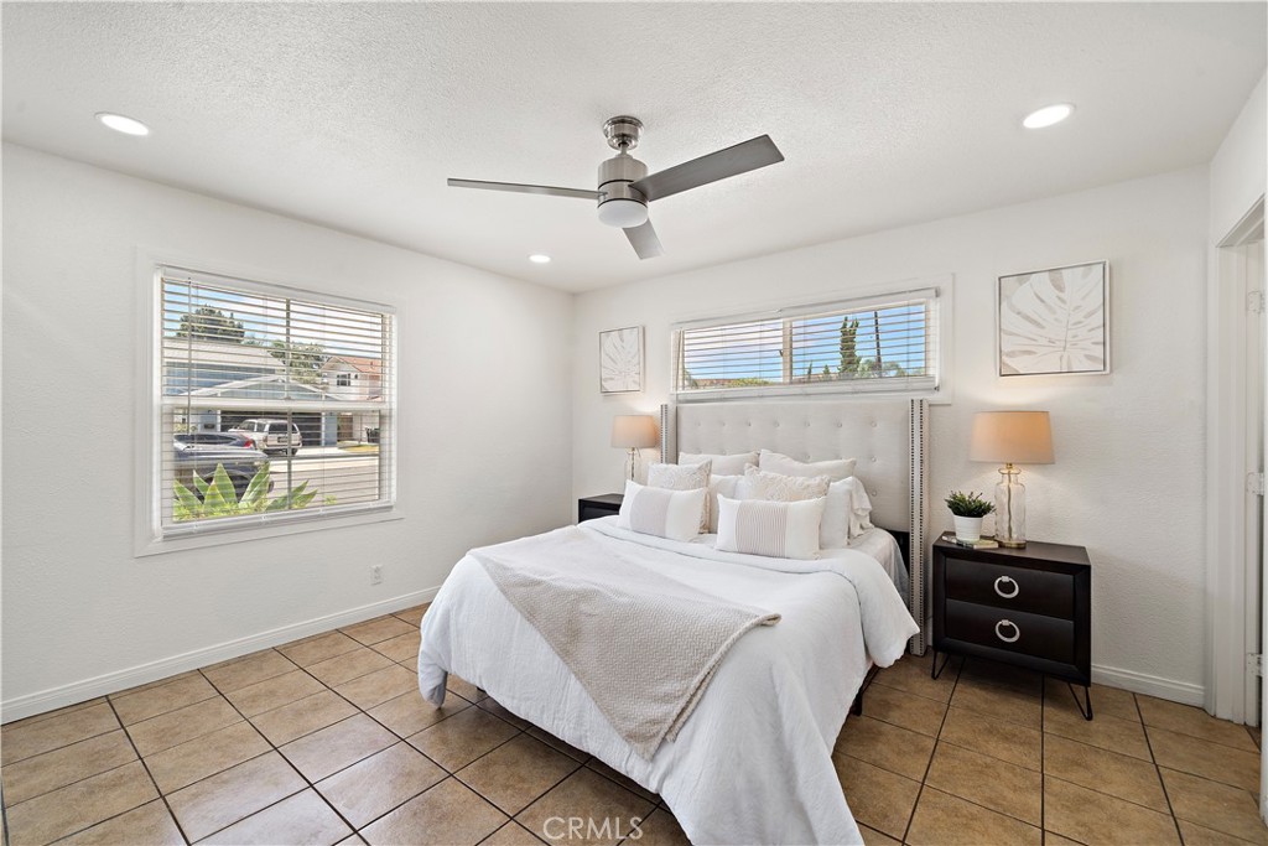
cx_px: 634
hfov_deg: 104.2
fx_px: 493
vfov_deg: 81.2
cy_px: 423
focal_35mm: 14
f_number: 8
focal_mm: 14
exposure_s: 1/20
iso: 500
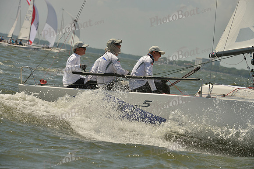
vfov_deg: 6.9
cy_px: 84
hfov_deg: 10.3
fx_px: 1411
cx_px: 127
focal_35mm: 200
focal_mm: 200
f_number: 10
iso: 280
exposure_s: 1/1600
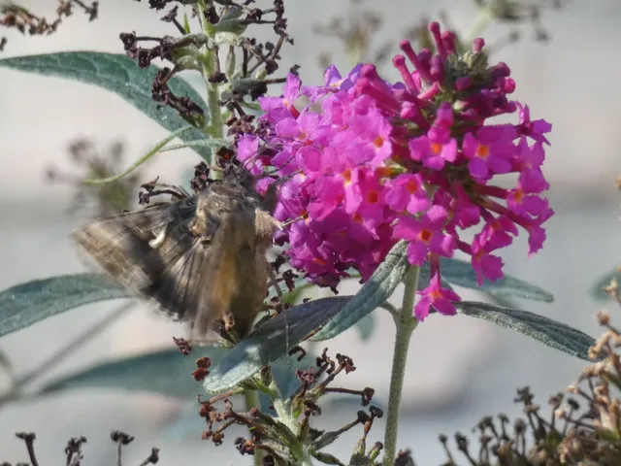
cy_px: 233
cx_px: 310
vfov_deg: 7.2
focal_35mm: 205
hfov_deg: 9.7
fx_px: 3678
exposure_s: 1/80
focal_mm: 36.8
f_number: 5.5
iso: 250
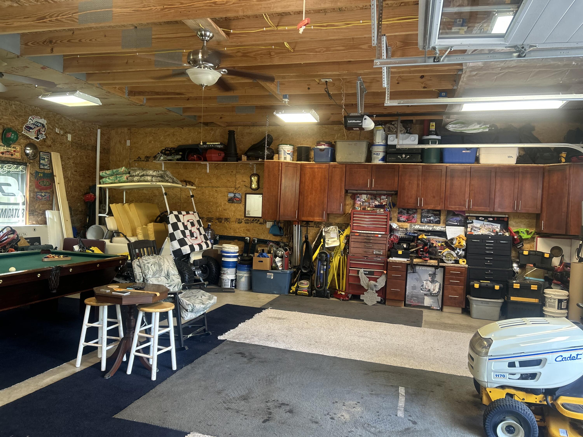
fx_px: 438
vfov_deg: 53.1
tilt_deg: -1.7
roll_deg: -2.6
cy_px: 218
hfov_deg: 67.3
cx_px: 292
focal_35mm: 26
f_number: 1.5
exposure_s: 1/60
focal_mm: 5.7
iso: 125
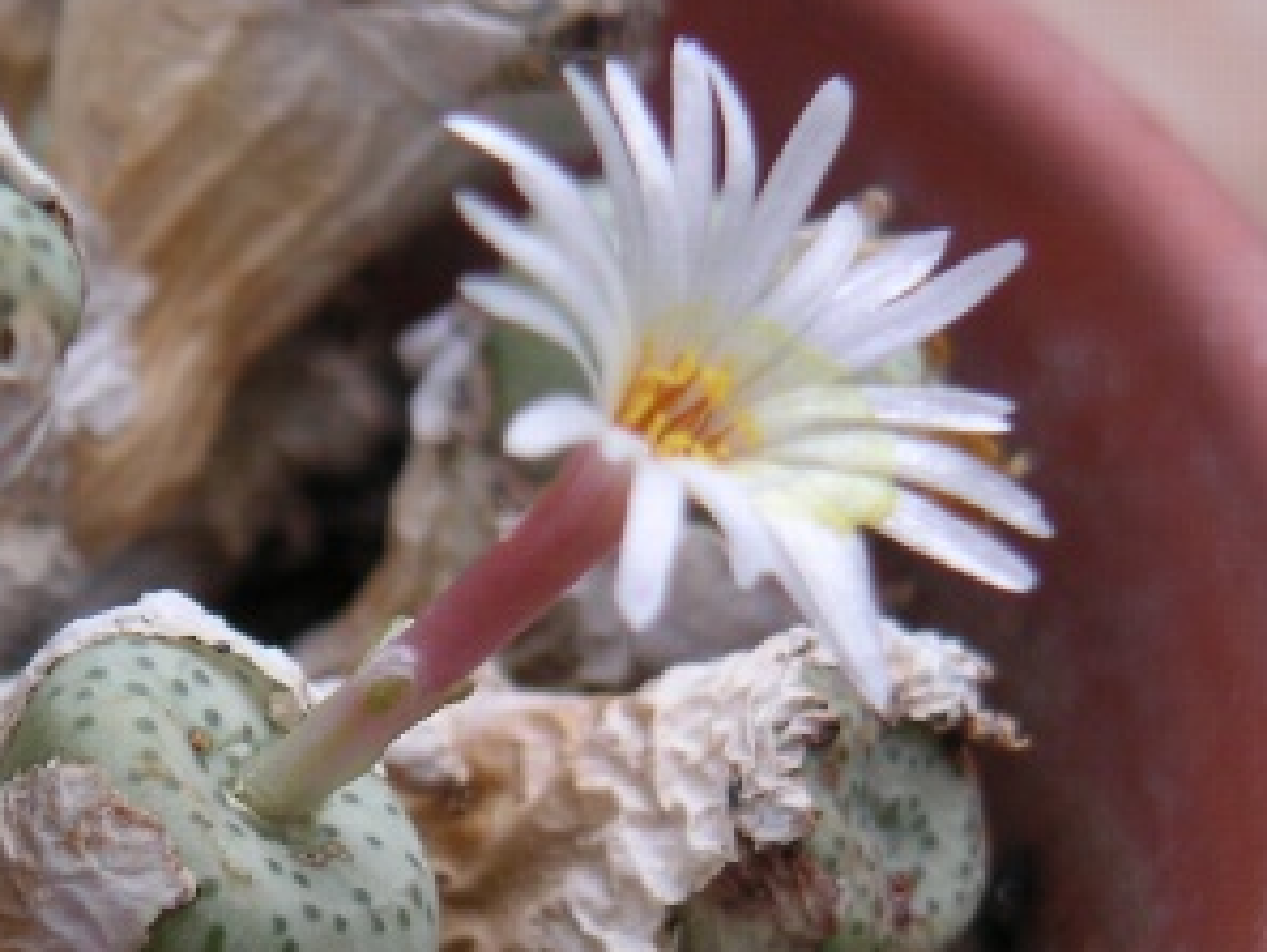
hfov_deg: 8.3
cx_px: 465
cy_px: 841
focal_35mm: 239
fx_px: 8751
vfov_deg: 6.2
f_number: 3.6
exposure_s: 1/350
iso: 50
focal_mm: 17.1
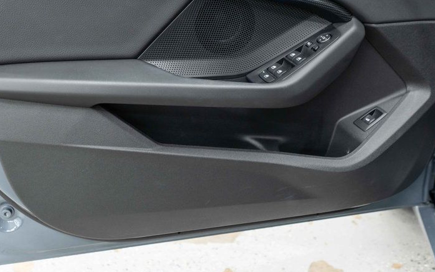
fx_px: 498
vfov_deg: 30.1
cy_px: 72
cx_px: 204
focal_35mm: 42
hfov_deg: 47.2
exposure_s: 1/50
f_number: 3.2
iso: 1000
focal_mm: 28
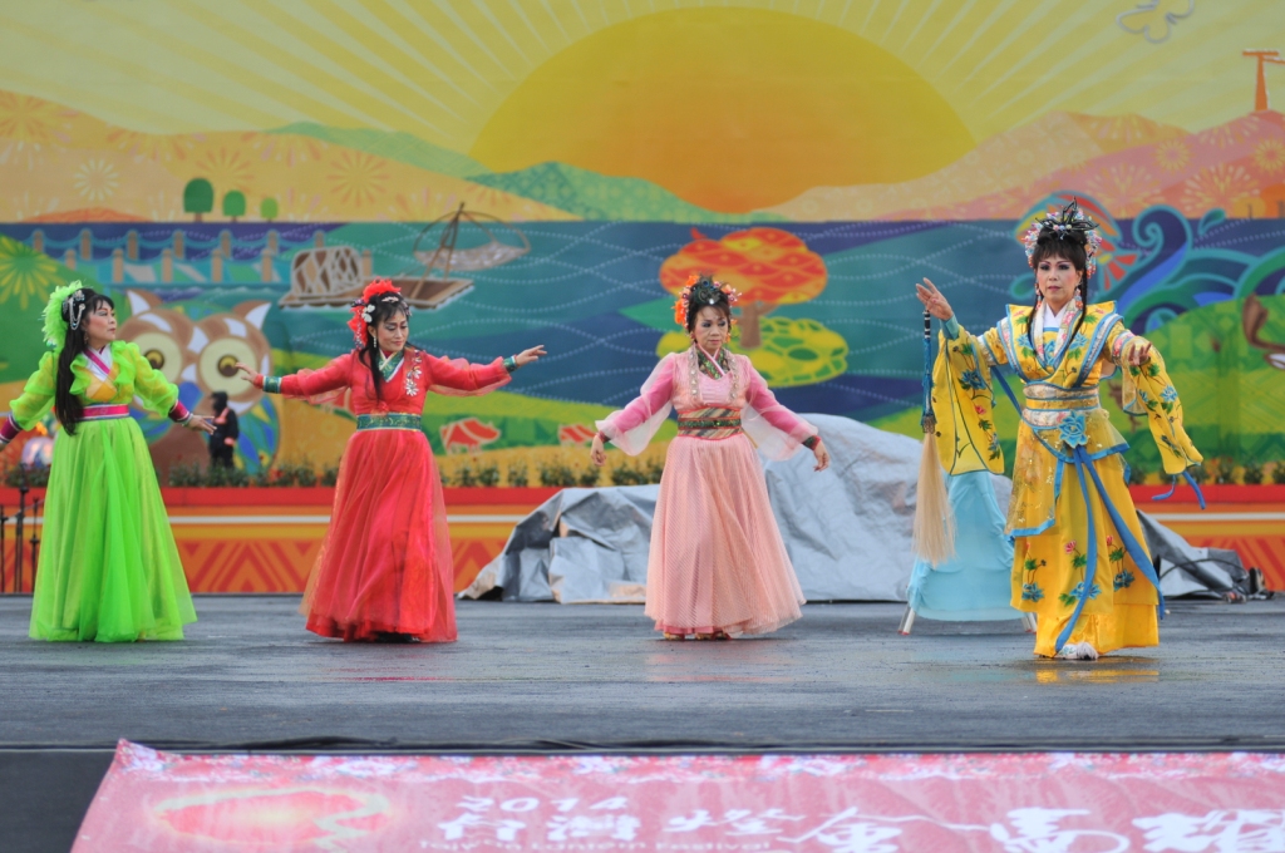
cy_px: 426
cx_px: 642
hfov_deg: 17.1
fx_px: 4278
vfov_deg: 11.4
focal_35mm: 120
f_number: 2.8
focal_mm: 80
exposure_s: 1/160
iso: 250
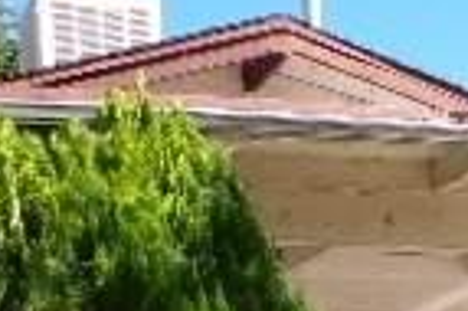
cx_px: 344
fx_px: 1454
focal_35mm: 112
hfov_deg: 18.2
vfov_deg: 11.2
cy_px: 589
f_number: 4.4
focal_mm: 4.3
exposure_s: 1/240
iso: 100
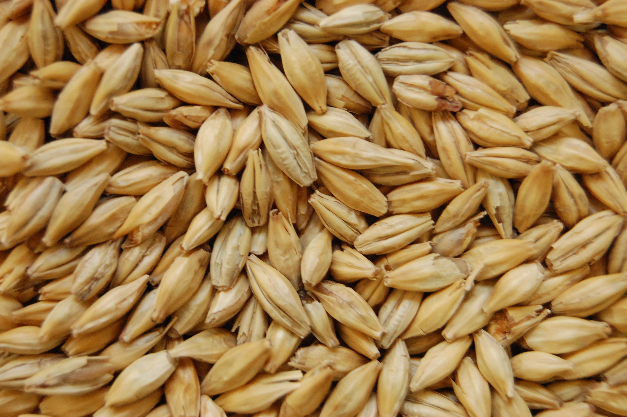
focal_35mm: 82
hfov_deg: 24.6
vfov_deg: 16.5
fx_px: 1436
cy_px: 208
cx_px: 314
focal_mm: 55
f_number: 5.6
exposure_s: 1/40
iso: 1600
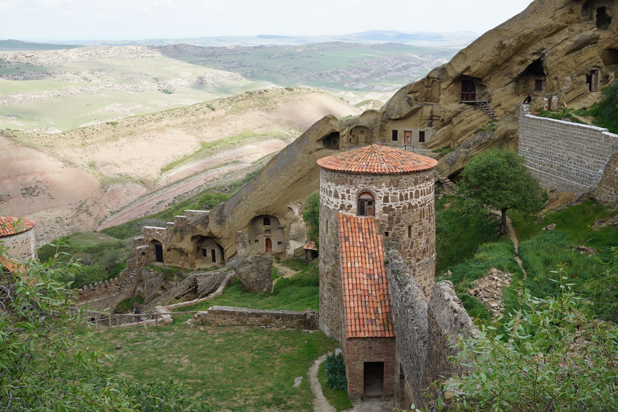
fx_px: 721
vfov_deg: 31.9
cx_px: 309
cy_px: 206
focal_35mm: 42
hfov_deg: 46.4
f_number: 10
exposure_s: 1/80
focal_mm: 28
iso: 100
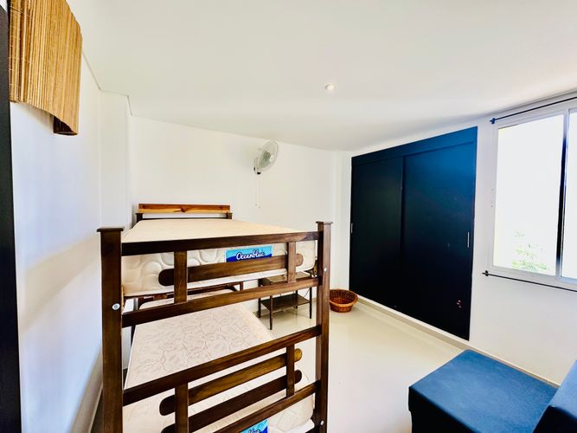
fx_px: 233
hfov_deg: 102.1
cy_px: 216
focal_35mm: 14
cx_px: 288
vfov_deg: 85.7
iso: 160
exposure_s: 1/99
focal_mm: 2.22
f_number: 2.2
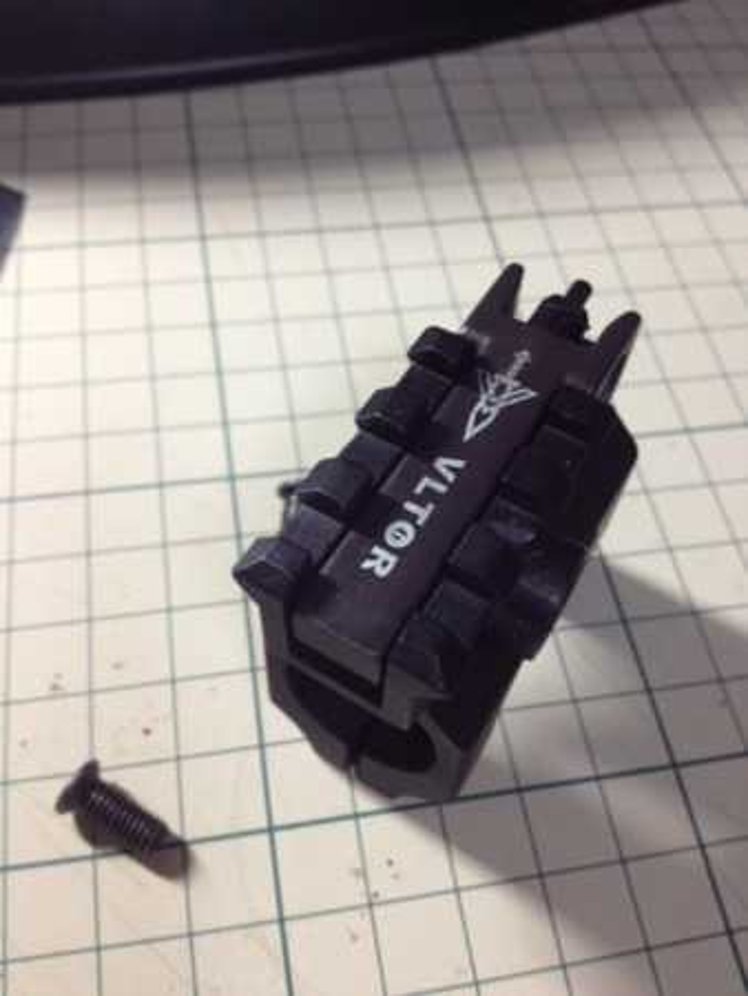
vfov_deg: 52.6
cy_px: 498
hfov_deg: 40.7
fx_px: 1007
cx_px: 374
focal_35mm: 35
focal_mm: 4.28
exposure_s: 1/20
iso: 80
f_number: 2.4
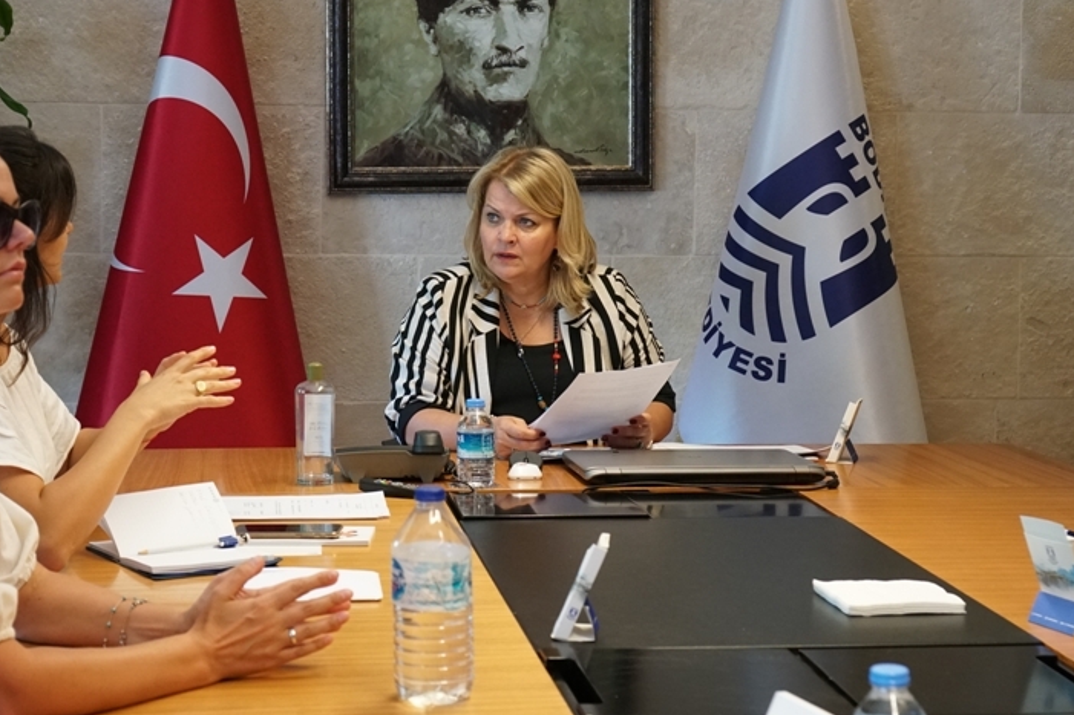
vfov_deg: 17.7
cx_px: 472
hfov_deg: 26.4
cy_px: 250
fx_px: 2288
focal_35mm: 77
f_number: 4
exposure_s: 1/160
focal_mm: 35
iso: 1600
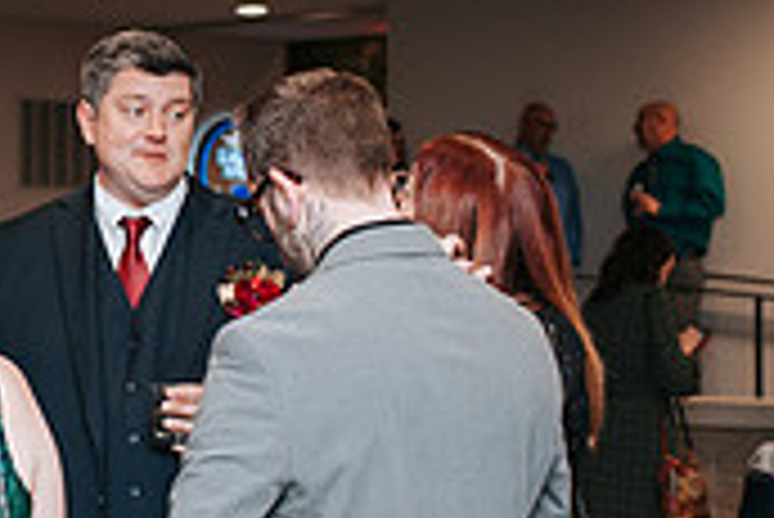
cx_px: -14
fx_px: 2754
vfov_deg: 10.7
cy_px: 271
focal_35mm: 128
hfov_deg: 15.7
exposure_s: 1/200
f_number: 2.8
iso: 1000
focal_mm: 35
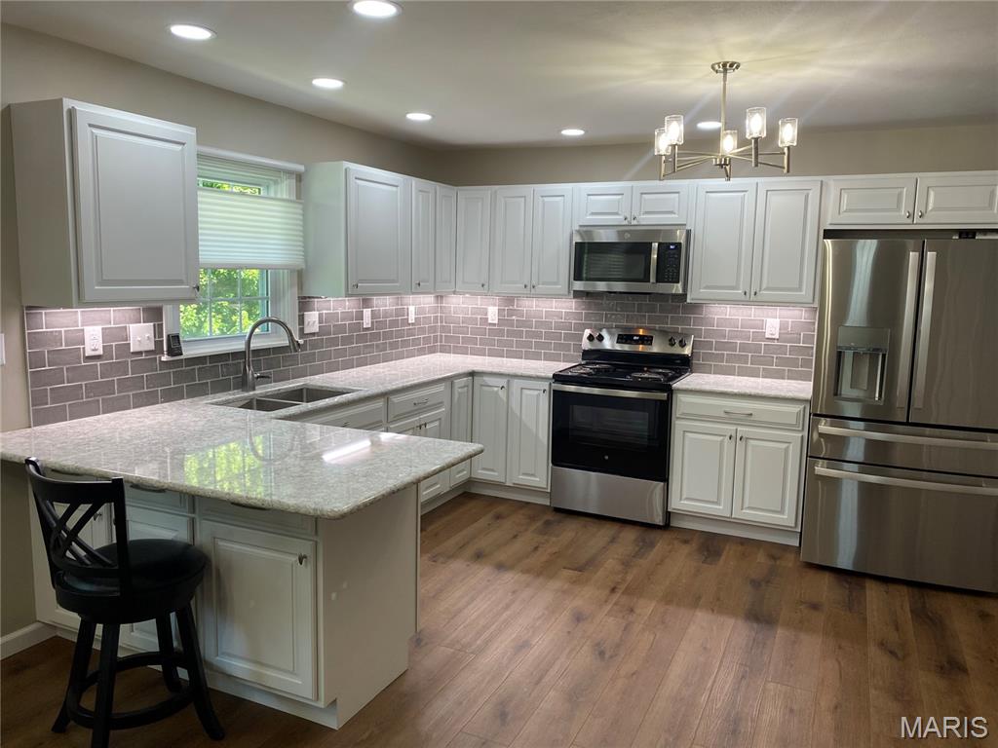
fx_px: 750
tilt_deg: -8.7
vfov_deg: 53.1
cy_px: 374
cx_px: 499
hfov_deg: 67.3
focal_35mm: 26
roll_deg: -0.8
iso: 80
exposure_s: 1/120
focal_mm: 4.25
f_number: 1.8
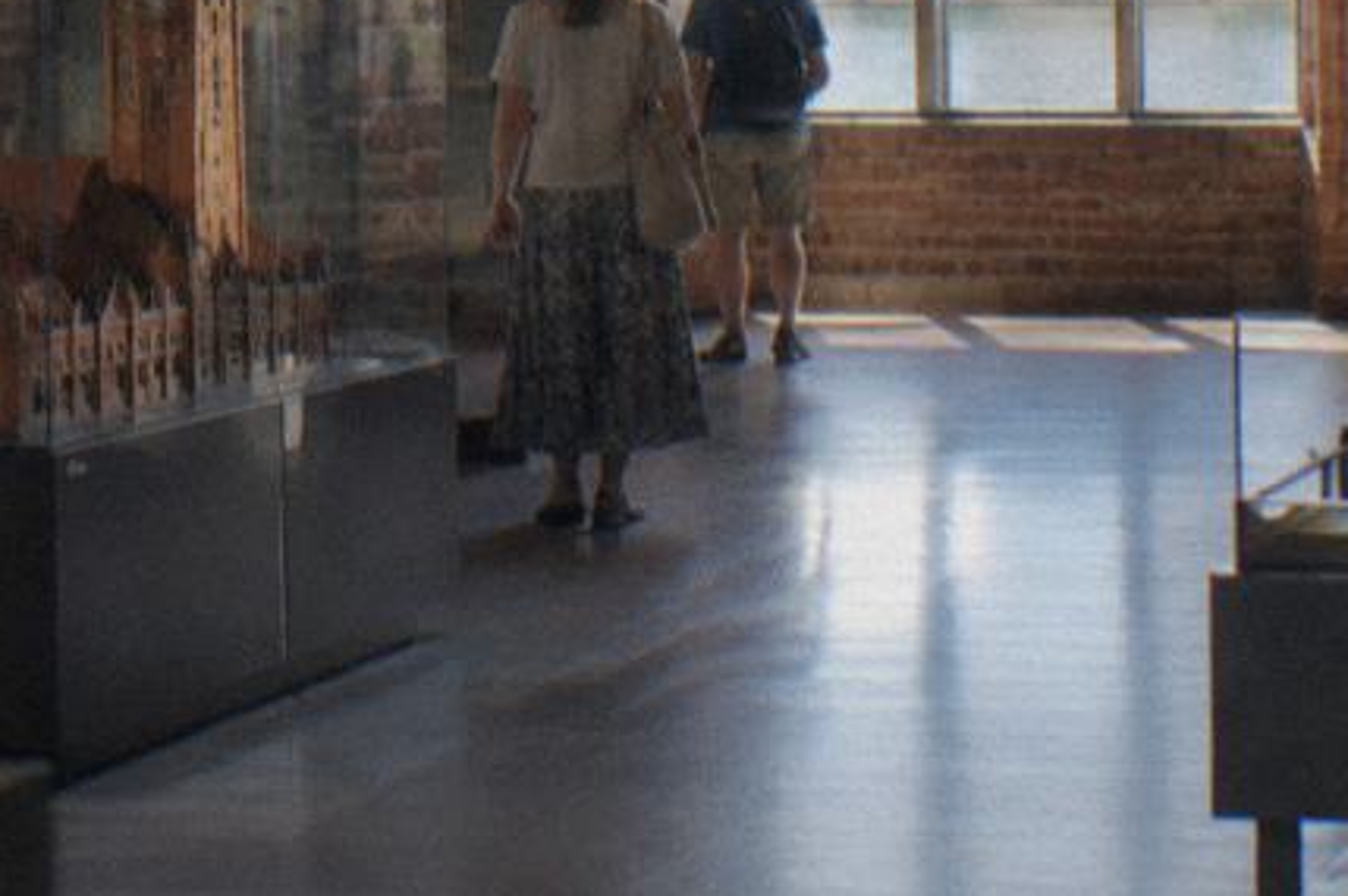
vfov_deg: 12.1
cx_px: 808
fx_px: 4189
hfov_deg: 18.3
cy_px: 97
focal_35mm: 112
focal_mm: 48
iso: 320
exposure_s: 1/640
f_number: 4.5
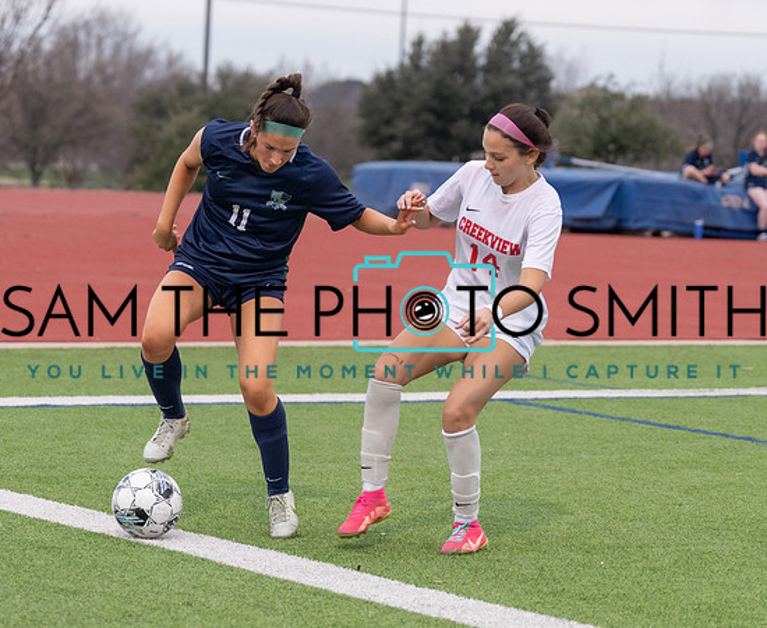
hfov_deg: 13.2
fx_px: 3320
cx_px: 268
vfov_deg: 10.8
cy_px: 291
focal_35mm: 145
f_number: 4
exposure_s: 1/1000
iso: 2000
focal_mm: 113
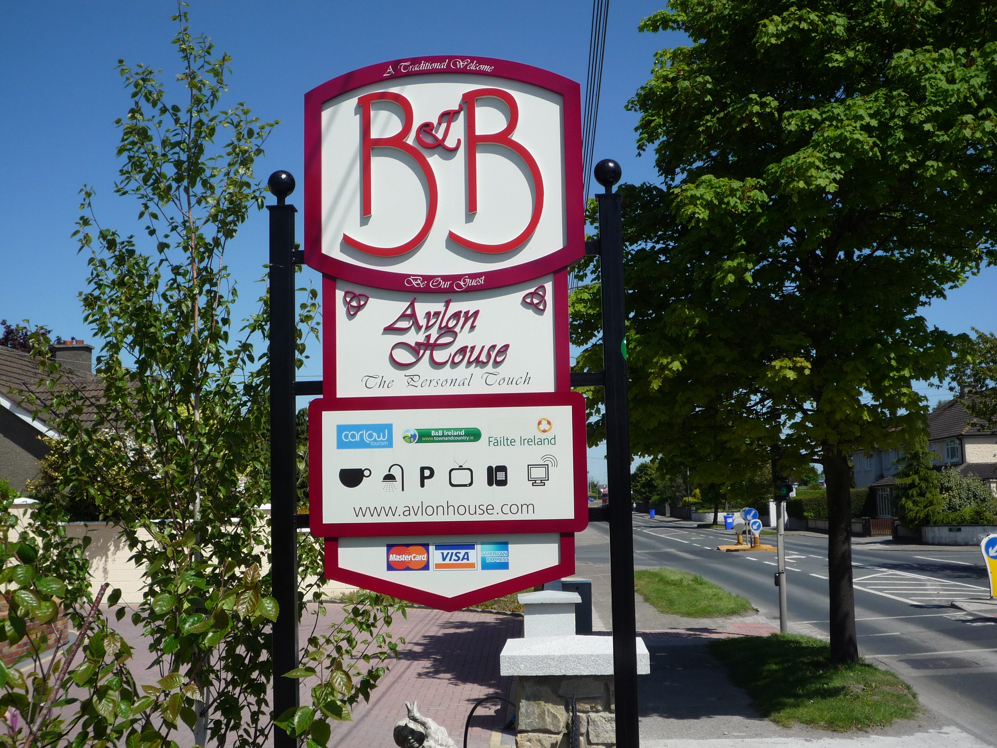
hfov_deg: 42.9
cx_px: 498
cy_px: 374
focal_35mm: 44
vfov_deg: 32.9
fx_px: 1267
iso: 100
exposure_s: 1/800
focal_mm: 7.8
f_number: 5
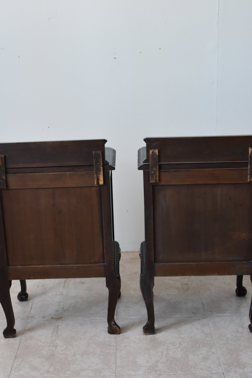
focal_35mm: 49
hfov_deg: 27.5
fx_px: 514
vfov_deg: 40.3
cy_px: 192
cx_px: 121
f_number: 4.5
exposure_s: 1/80
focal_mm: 24
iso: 800
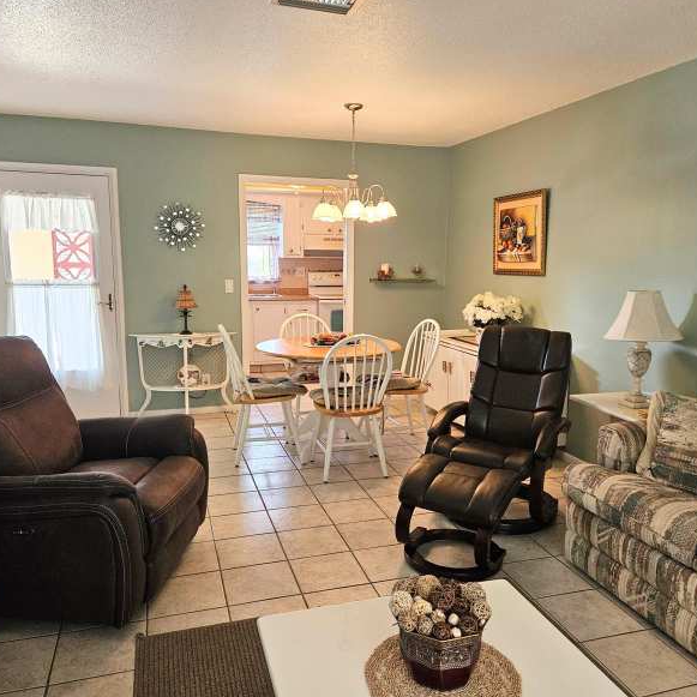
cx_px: 368
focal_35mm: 28
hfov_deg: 57.3
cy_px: 347
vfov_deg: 57.3
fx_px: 638
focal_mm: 5.4
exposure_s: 1/120
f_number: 1.8
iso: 250
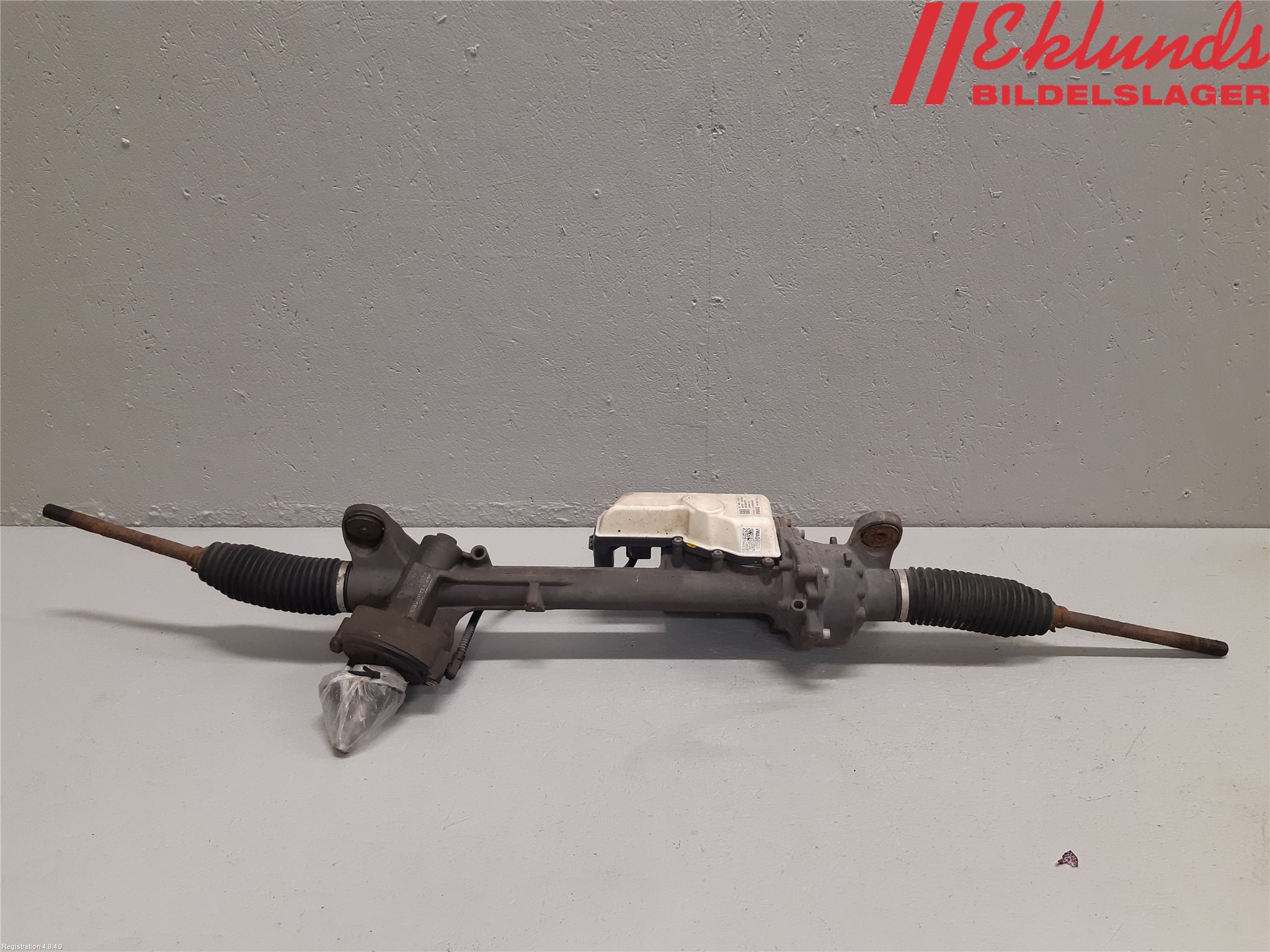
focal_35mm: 26
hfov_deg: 67.3
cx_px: 635
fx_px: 954
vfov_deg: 53.1
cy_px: 476
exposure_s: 1/50
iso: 125
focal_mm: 3.93
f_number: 1.7
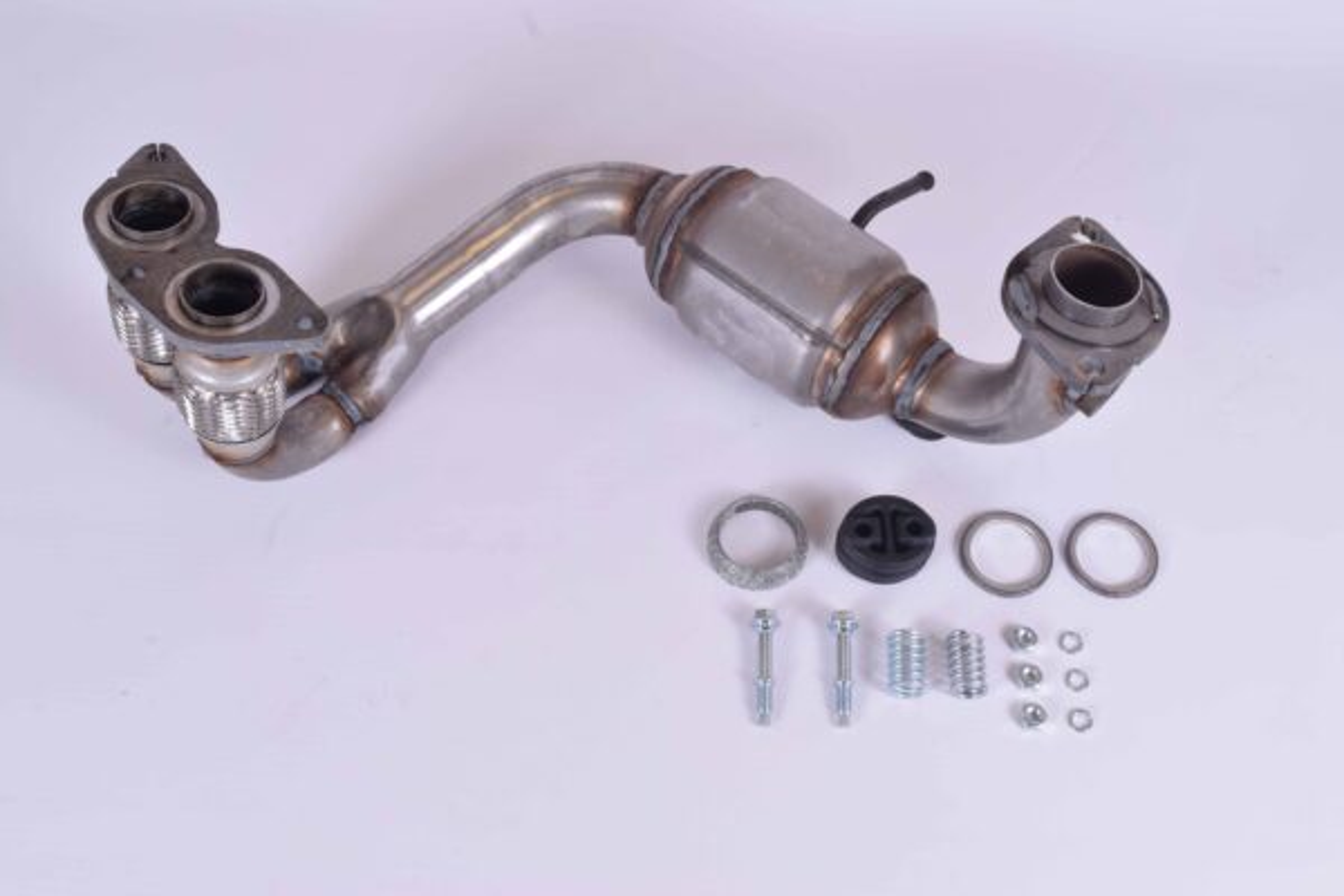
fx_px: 1624
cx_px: 672
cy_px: 448
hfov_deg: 45.0
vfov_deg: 30.8
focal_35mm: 44
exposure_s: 1/60
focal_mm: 29
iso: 400
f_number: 16
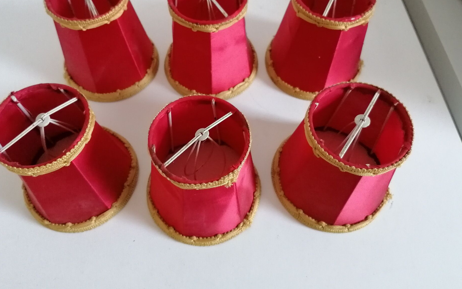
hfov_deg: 61.2
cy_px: 112
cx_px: 216
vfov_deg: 40.4
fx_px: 390
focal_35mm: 31
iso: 640
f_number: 1.8
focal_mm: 4.75
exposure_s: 1/50
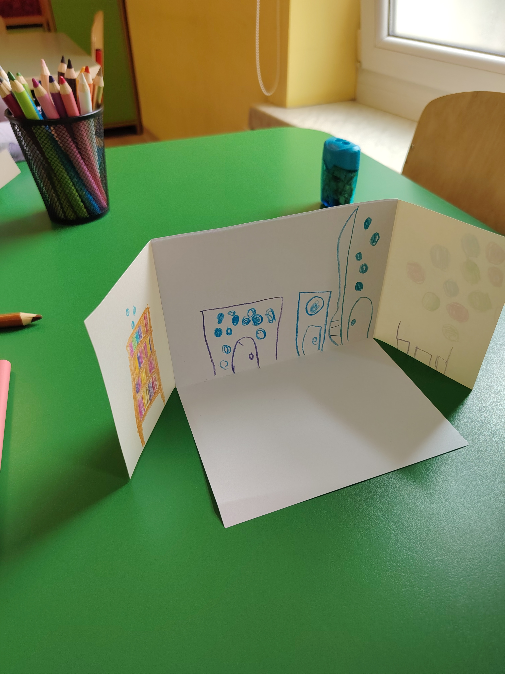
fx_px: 467
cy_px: 337
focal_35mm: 24
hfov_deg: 56.8
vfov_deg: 71.6
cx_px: 252
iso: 1566
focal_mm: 5.25
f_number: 1.75
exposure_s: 1/400
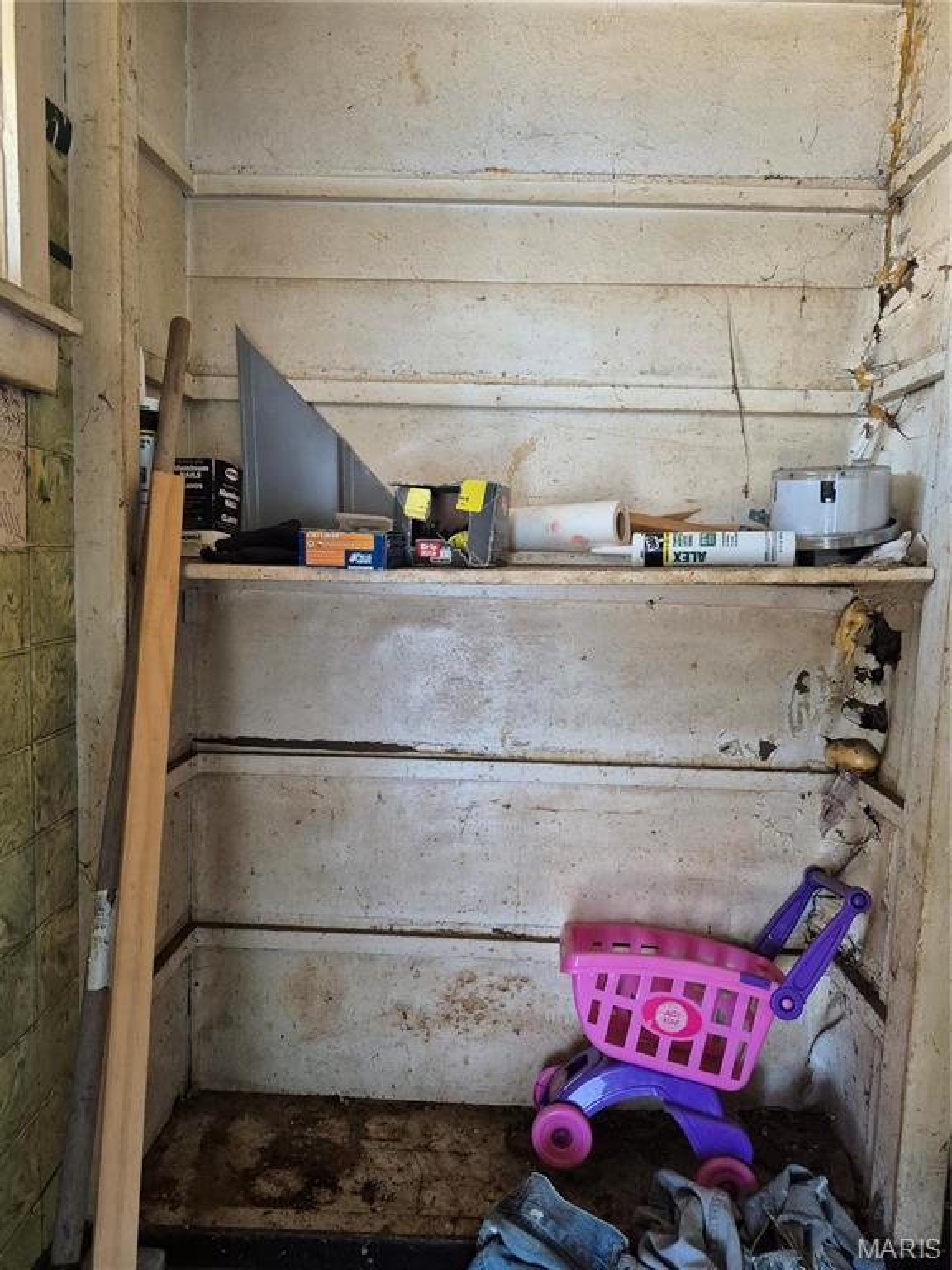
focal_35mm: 23
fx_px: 843
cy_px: 635
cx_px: 476
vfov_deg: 73.9
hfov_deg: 58.9
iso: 800
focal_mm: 5.4
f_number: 1.8
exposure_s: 1/120
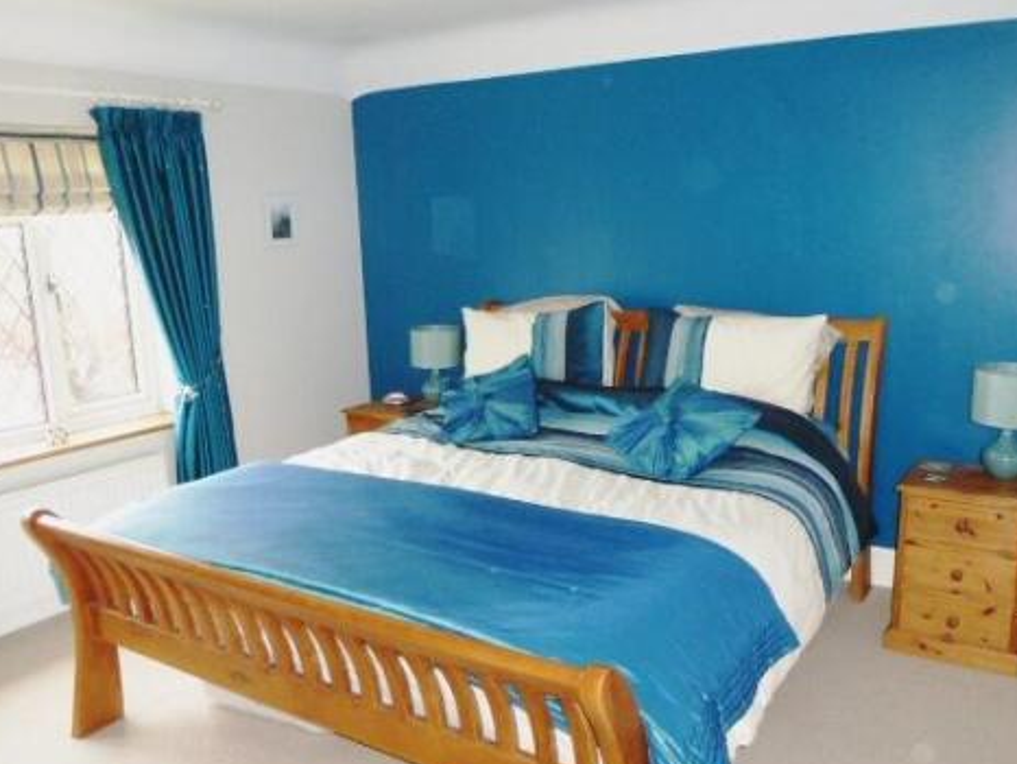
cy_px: 401
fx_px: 882
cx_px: 551
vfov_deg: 46.8
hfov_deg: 59.9
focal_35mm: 30
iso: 800
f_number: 3.3
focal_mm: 4.3
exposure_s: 1/60
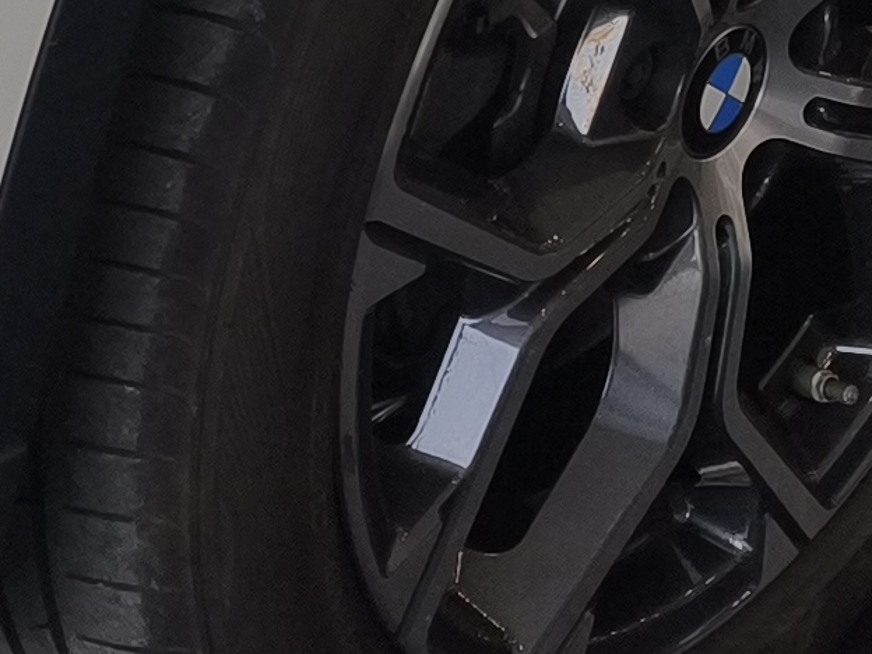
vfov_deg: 8.8
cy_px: -963
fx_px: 3804
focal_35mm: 151
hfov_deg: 13.0
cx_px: 143
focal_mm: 6.45
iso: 50
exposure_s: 1/500
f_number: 1.62
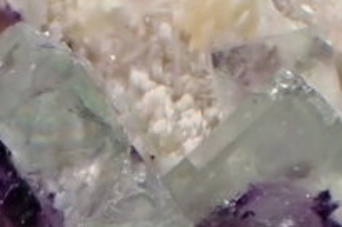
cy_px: 681
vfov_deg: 5.3
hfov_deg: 8.4
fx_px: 2314
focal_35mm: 244
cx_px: 25
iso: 125
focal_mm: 5.5
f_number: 3.2
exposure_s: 1/125
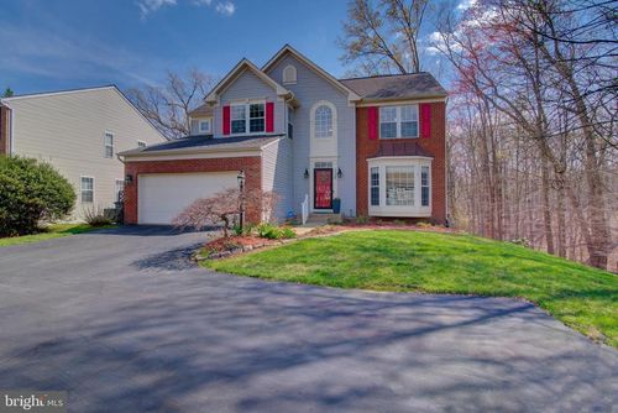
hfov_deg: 96.7
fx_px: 275
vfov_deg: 73.8
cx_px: 309
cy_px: 206
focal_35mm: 16
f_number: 8
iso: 100
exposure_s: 1/125
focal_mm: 16
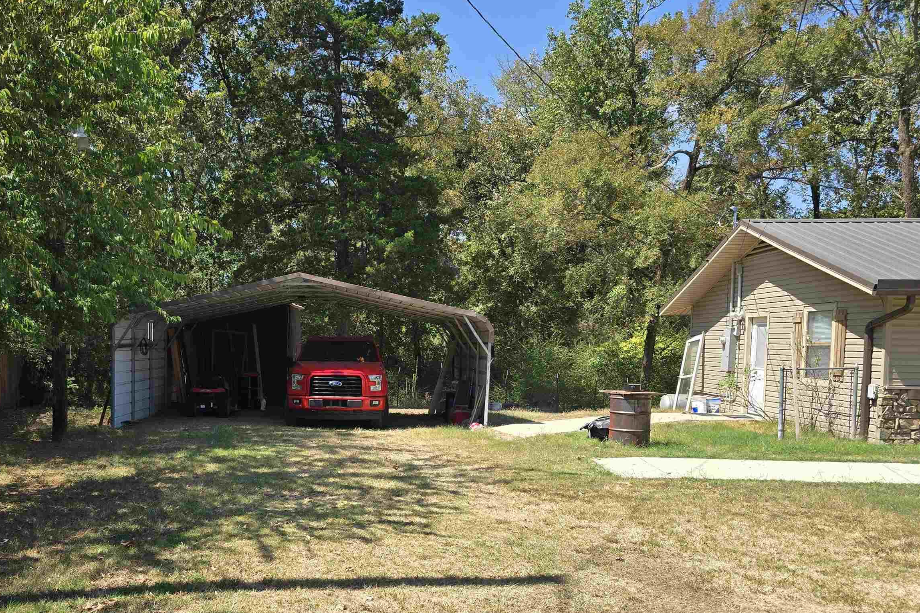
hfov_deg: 57.5
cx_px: 309
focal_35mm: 32
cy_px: 374
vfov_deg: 40.9
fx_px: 818
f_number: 1.7
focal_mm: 6.3
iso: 12
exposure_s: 1/363
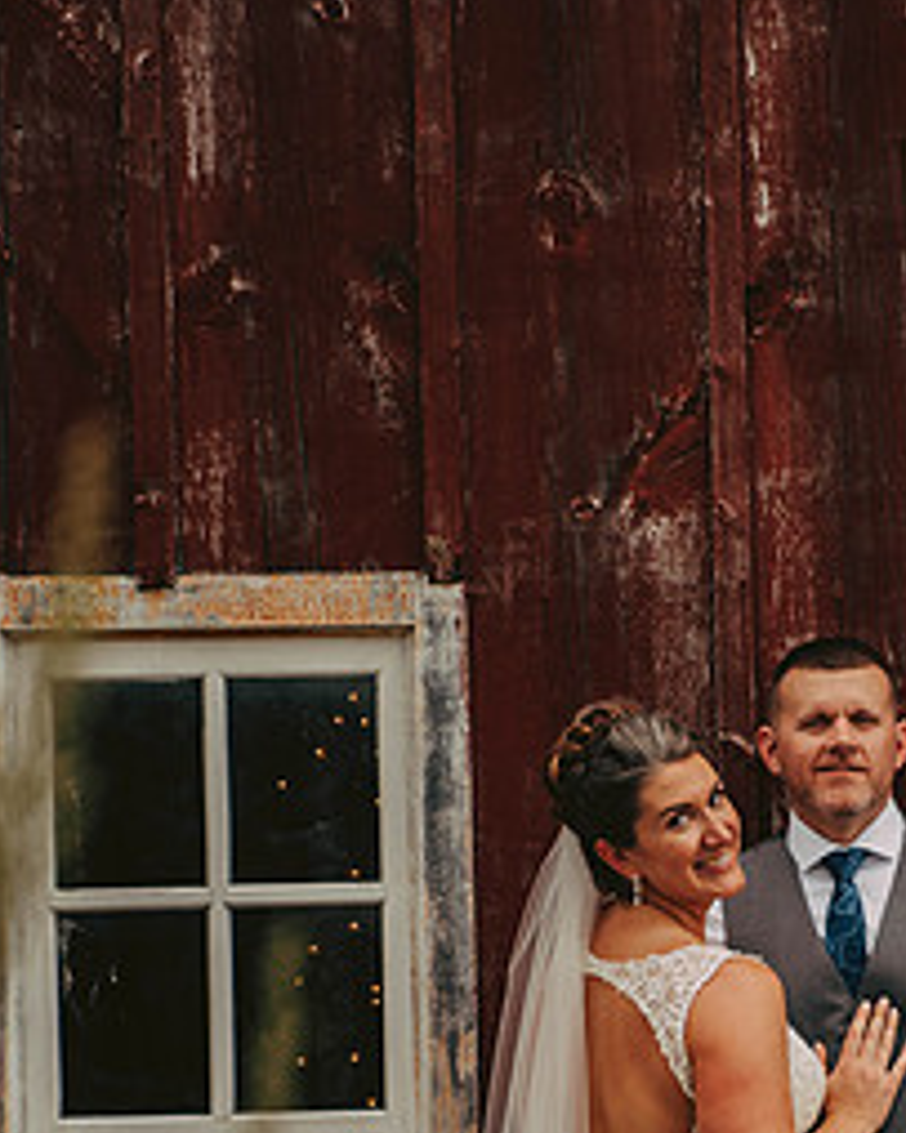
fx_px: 5400
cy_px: 854
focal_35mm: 161
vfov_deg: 12.0
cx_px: 817
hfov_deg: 9.5
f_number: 2.8
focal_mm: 75
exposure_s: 1/500
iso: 250
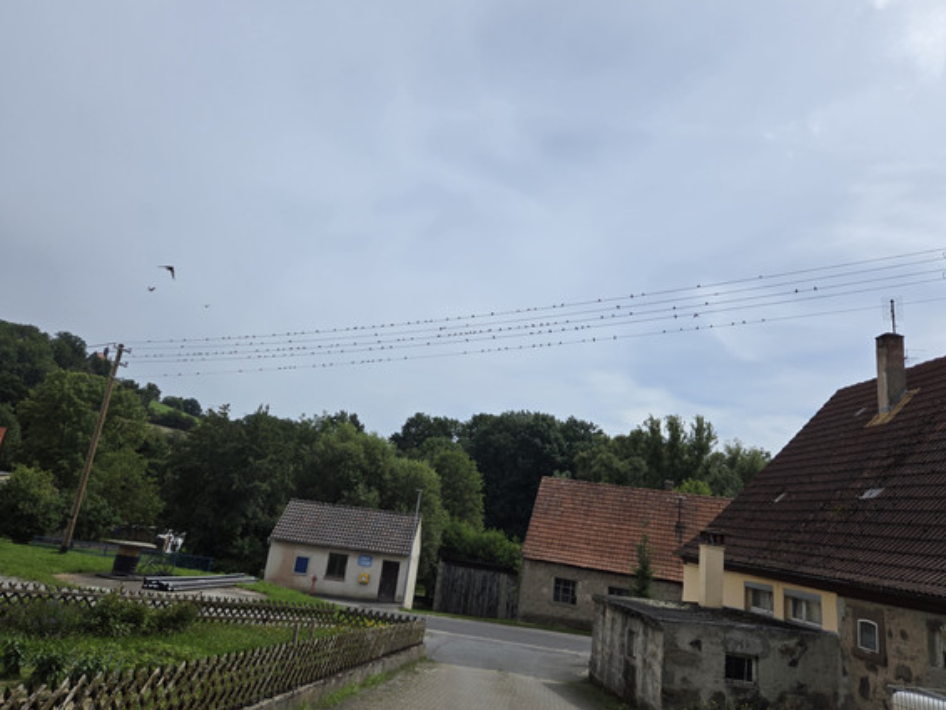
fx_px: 711
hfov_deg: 67.3
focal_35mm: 26
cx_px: 478
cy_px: 319
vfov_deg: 53.0
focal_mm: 5.4
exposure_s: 1/3667
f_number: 1.8
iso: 25
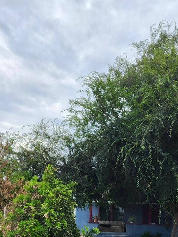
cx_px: 118
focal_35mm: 50
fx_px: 343
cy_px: 253
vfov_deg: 33.8
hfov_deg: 28.9
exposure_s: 1/481
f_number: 1.8
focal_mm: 6.4
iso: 12
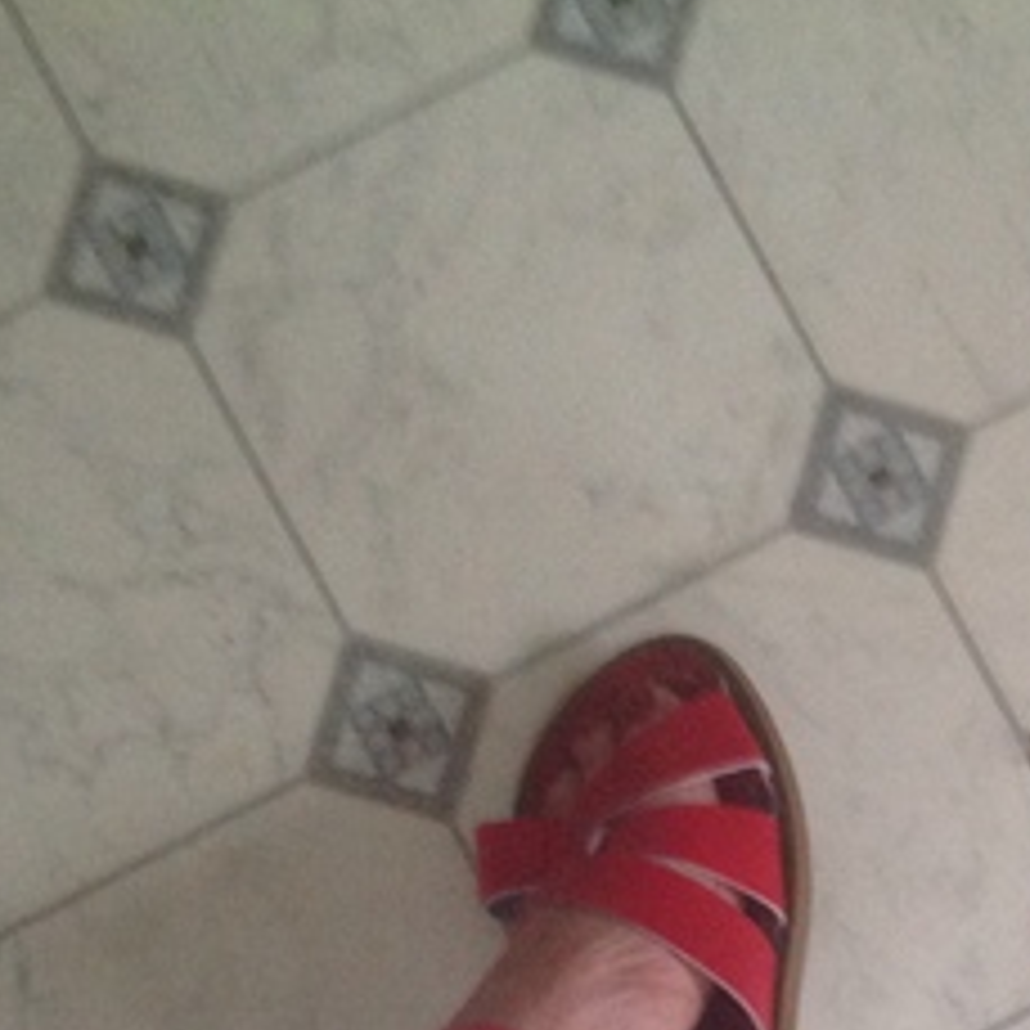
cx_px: 1008
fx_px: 2727
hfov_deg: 20.8
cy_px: 963
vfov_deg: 20.9
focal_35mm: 81
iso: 250
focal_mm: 4.28
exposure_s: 1/15
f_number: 2.4
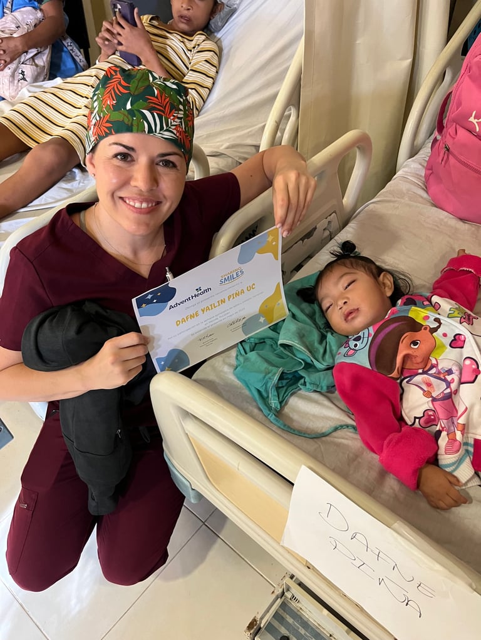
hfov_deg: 53.1
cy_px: 320
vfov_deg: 67.3
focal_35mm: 26
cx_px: 240
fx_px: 481
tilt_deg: -47.3
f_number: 1.6
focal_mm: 5.1
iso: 500
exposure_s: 1/30
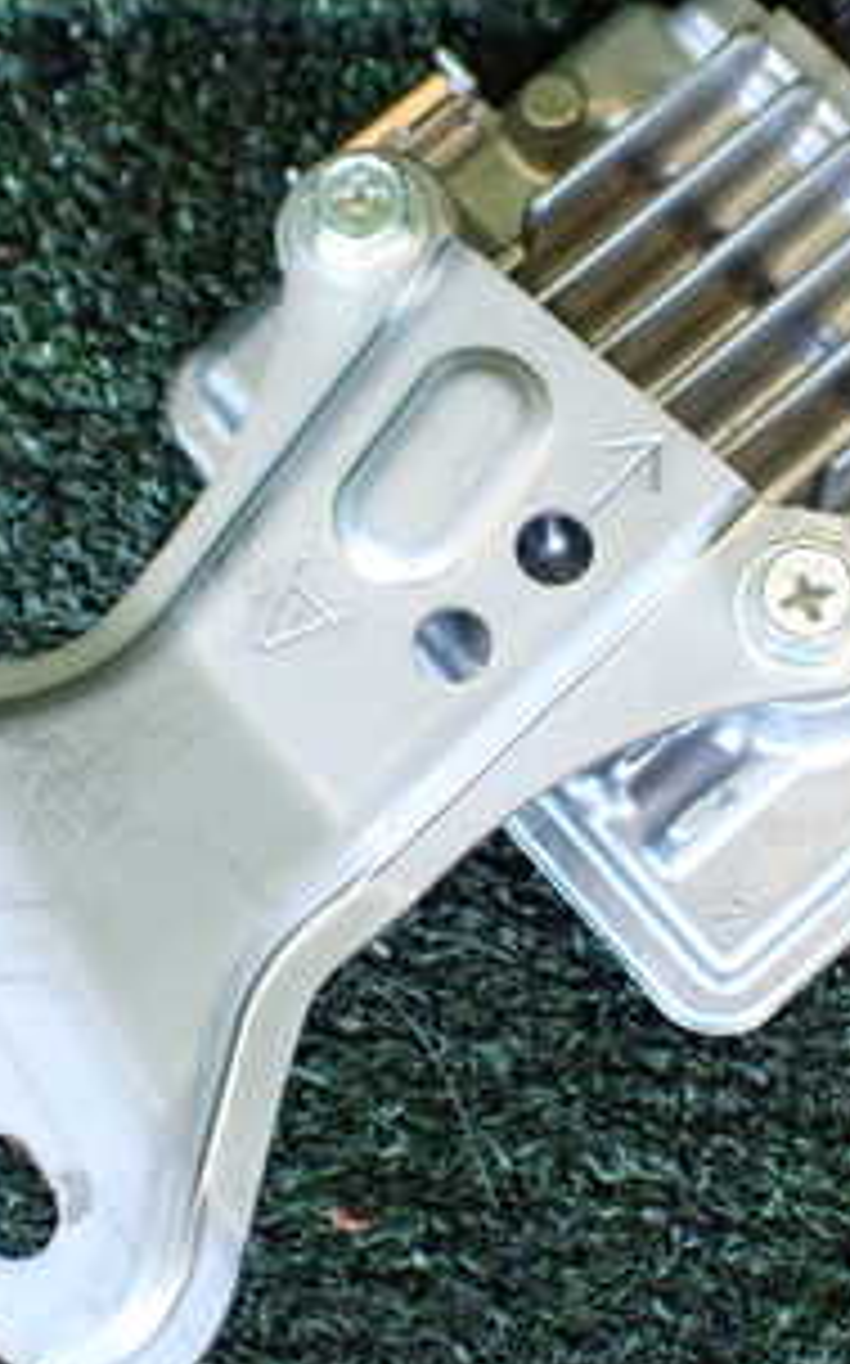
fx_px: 2338
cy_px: 563
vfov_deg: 32.4
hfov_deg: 20.6
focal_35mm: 63
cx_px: 535
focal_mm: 5.4
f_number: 2.3
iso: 800
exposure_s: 1/80
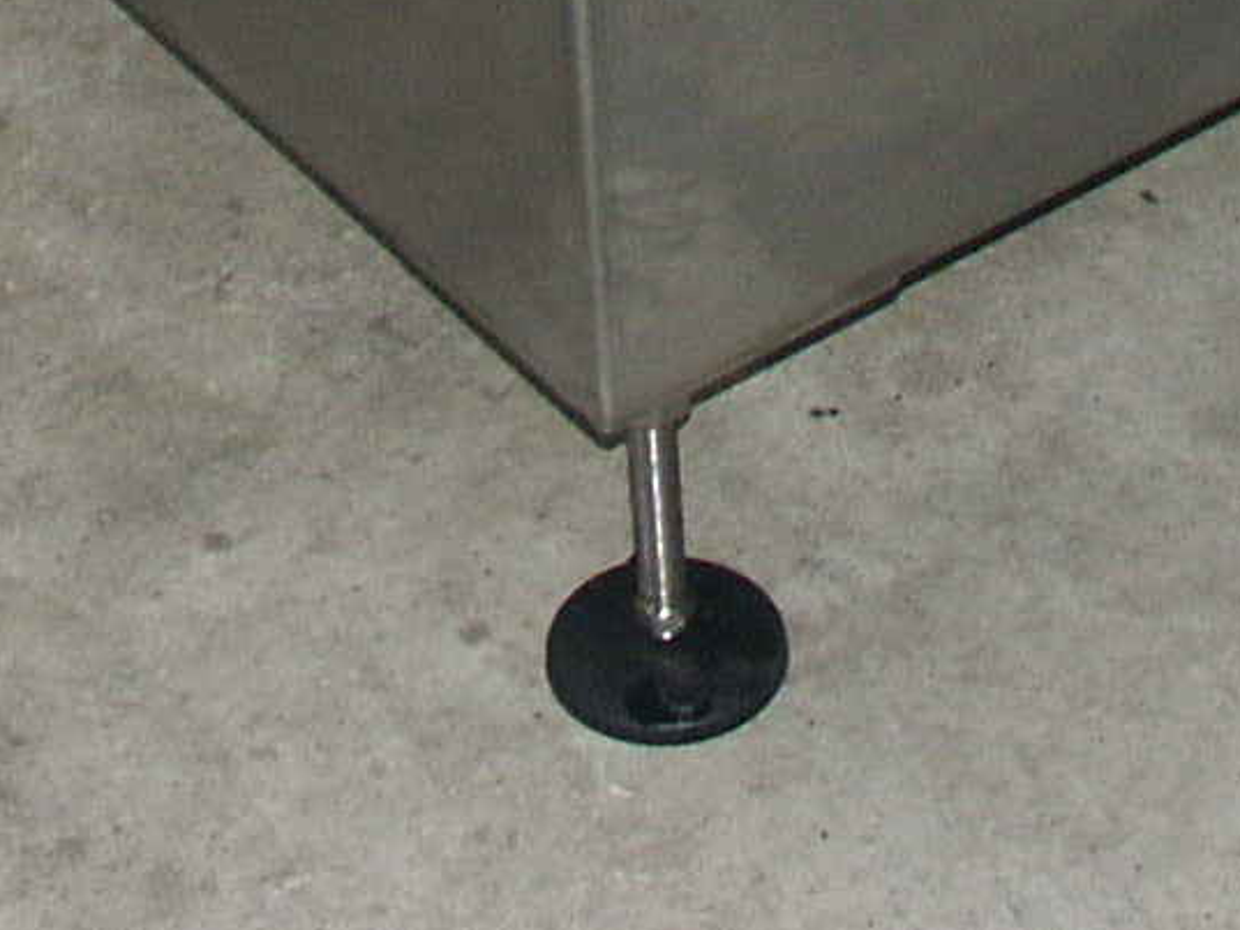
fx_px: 5124
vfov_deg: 9.5
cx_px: 700
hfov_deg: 13.8
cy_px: -1122
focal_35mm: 143
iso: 200
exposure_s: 1/45
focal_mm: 7.86
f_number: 2.8
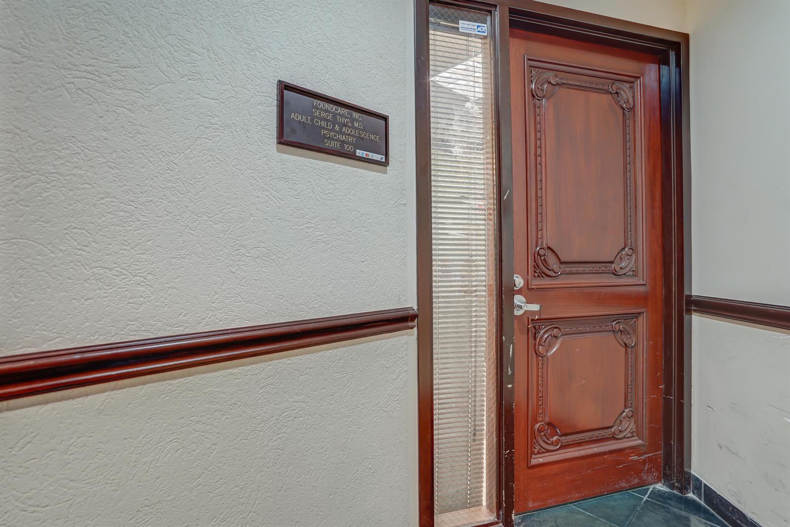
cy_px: 264
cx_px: 395
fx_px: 351
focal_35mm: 16
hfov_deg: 96.7
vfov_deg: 73.7
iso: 800
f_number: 4
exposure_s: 1/20
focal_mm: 16
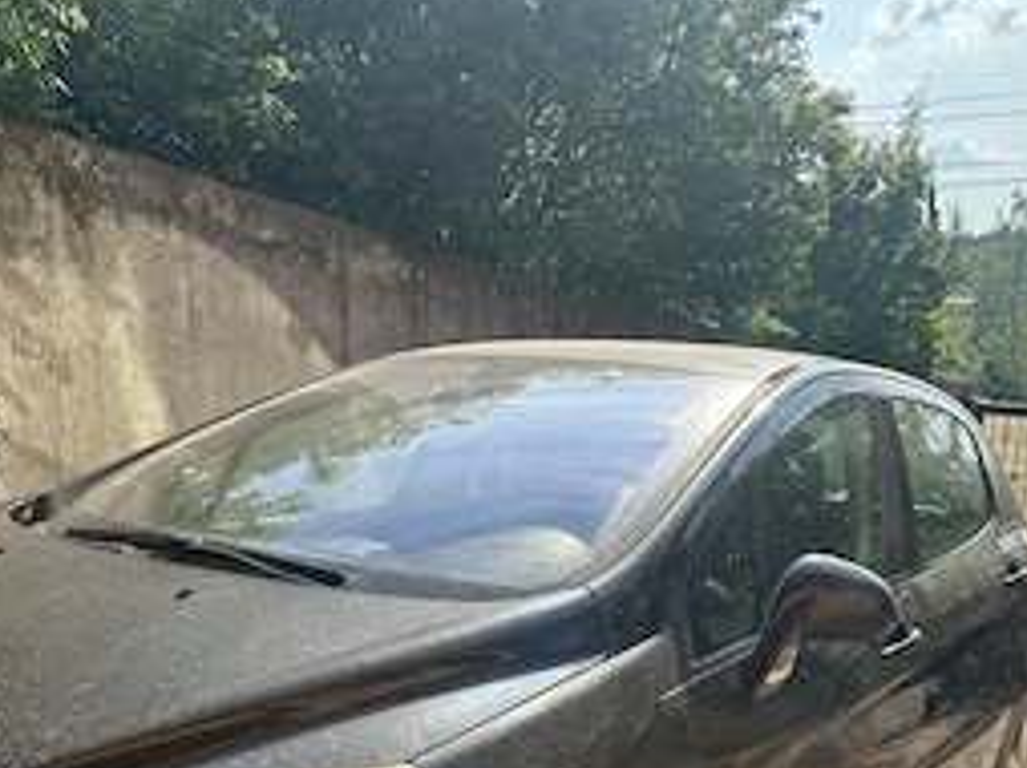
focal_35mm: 41
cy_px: 651
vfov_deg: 33.7
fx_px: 1215
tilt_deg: -17.6
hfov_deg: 45.7
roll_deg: -1.3
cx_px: 582
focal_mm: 5.96
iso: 50
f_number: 1.6
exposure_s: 1/2242
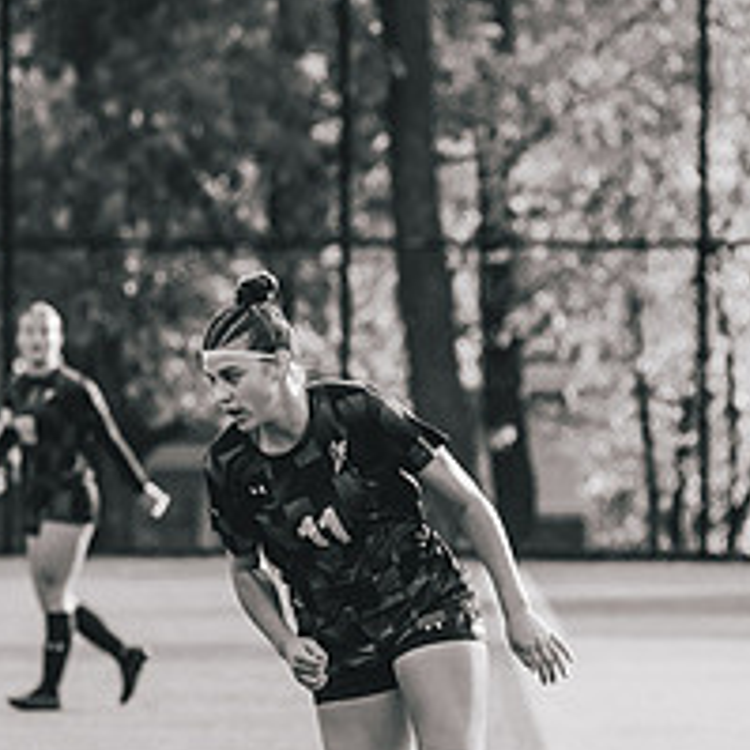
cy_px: 587
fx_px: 15369
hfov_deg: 2.8
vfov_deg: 2.8
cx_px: 375
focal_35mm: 627
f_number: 6.3
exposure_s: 1/1250
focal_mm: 227
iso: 800
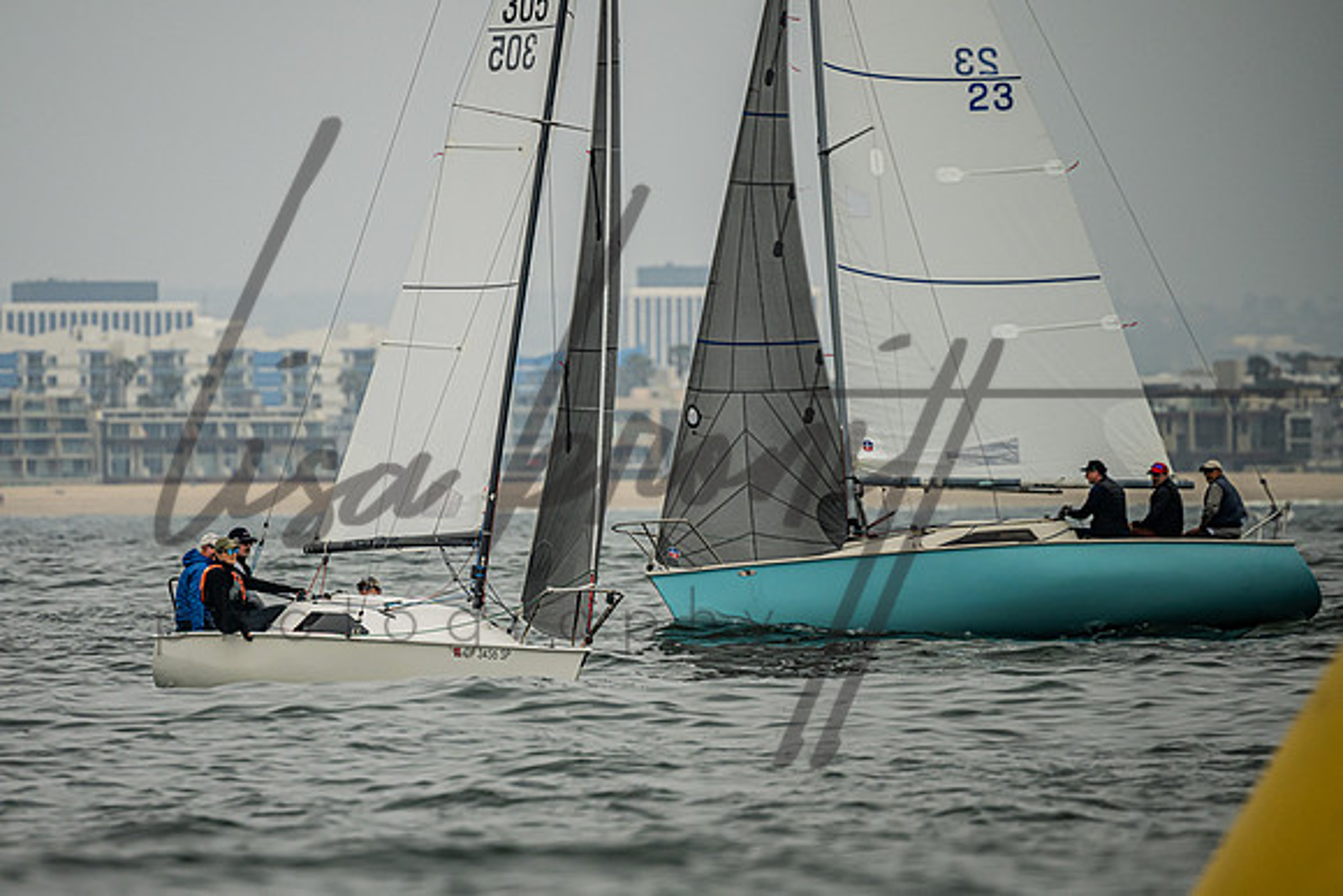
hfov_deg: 4.0
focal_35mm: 514
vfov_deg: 2.7
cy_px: 446
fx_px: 19185
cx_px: 485
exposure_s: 1/4000
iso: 280
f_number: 5.6
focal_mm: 400
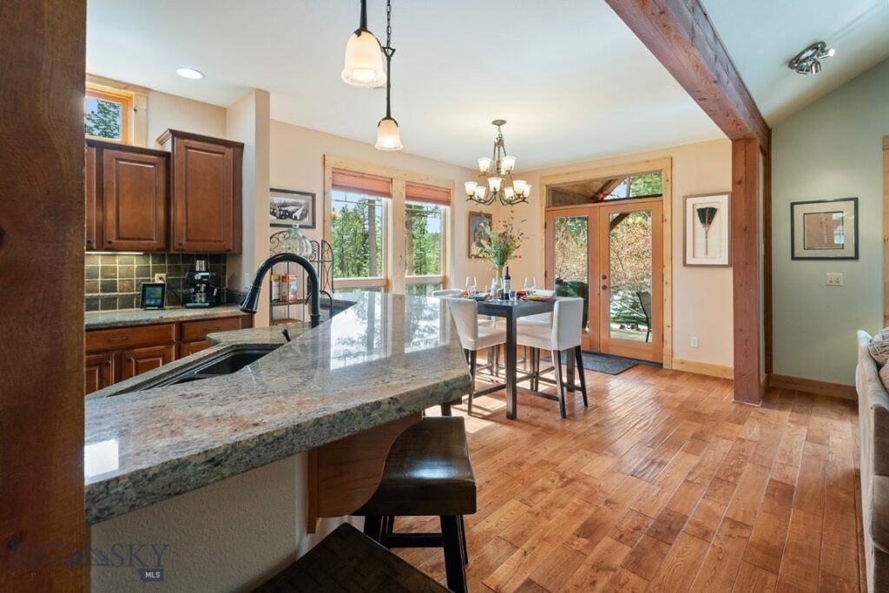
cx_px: 444
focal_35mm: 16
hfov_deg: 96.7
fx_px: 395
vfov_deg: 73.8
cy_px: 296
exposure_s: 1/13
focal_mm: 16
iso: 640
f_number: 8
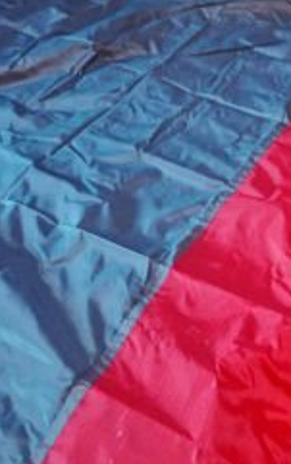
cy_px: 221
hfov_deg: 28.9
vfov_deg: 45.2
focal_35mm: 44
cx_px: 208
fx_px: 557
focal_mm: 4.5
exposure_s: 1/15
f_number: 2
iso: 800
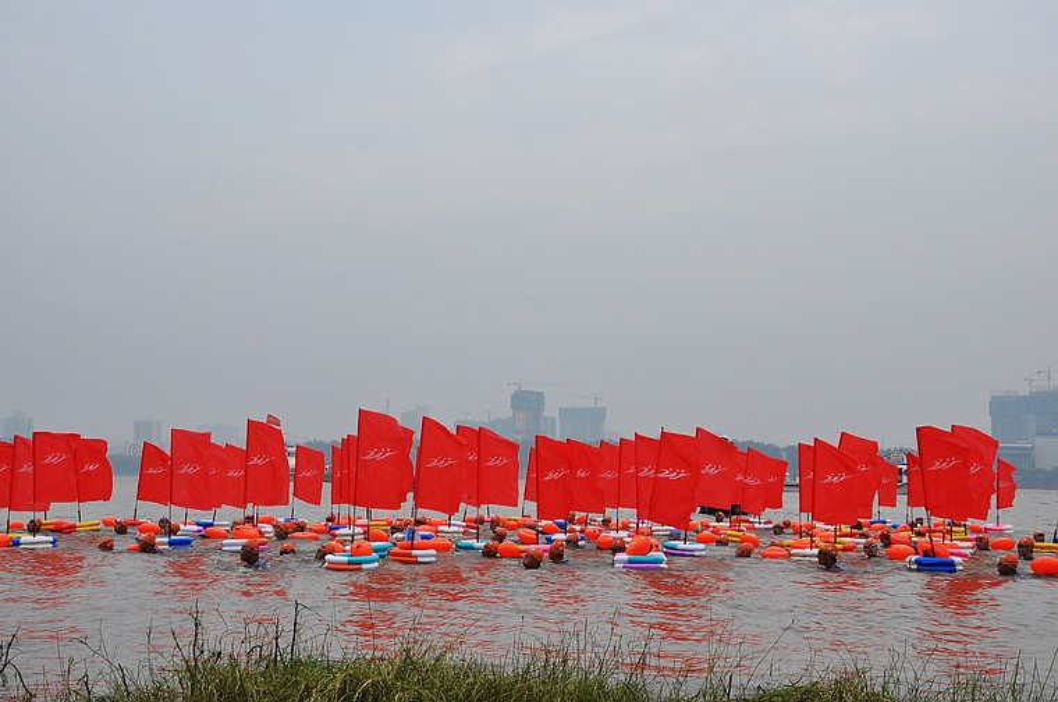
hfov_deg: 35.1
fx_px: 1672
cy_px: 351
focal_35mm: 57
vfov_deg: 23.7
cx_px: 529
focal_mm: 38
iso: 200
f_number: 9
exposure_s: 1/320
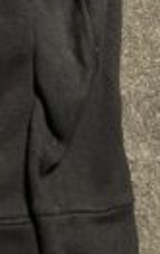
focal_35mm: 111
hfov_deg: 10.3
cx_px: -216
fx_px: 771
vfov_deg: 18.3
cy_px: 1
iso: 640
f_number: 1.5
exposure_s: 1/33
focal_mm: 5.7
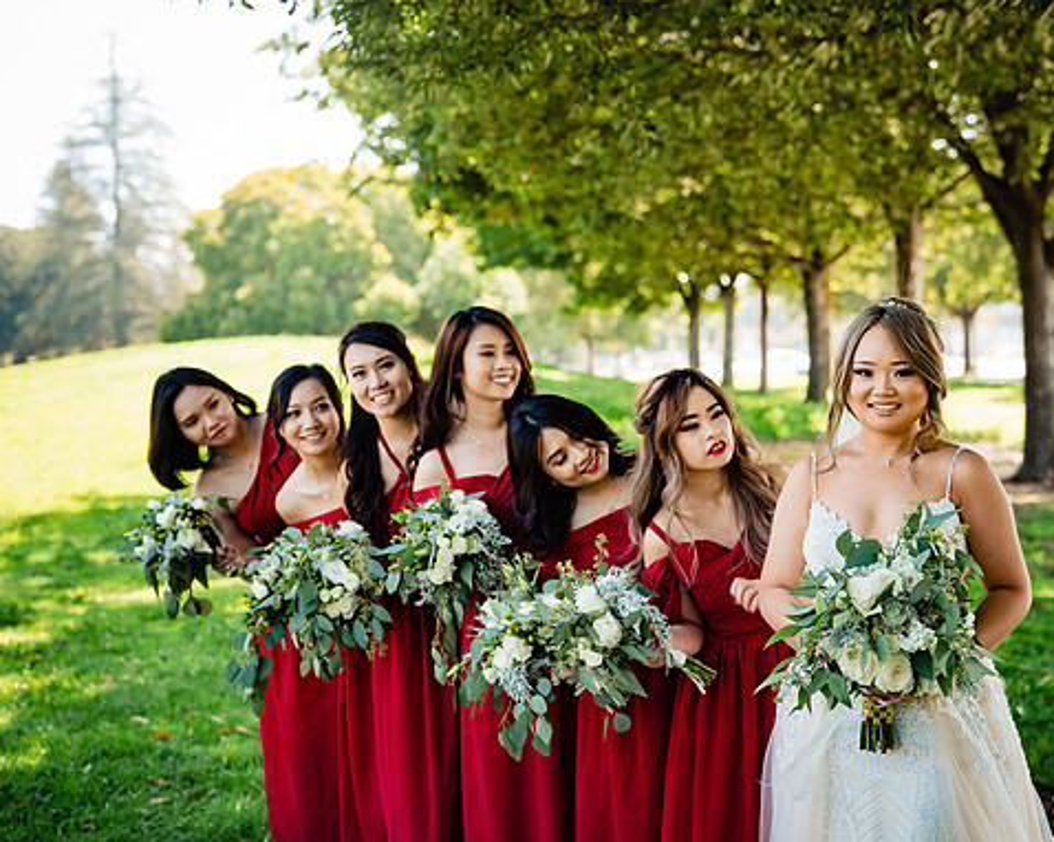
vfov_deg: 26.7
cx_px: 604
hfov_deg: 33.0
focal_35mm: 57
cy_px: 424
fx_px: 1777
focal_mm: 50
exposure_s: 1/250
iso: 200
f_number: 2.8
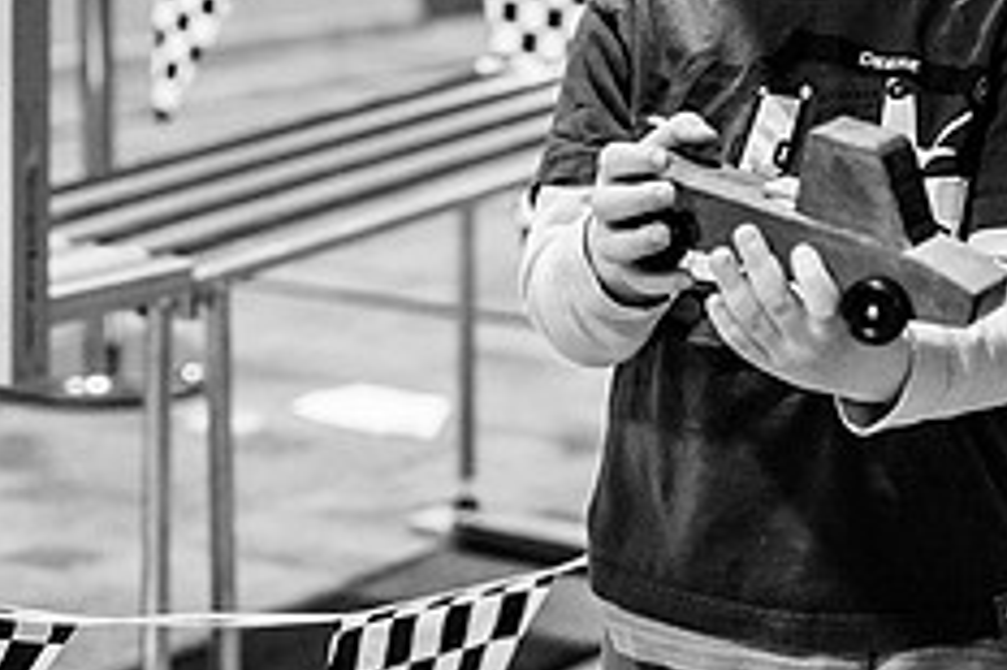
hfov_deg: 16.4
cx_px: 463
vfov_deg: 10.9
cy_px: 107
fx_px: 3494
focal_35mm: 125
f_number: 2.8
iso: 2500
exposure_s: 1/320
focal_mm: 46
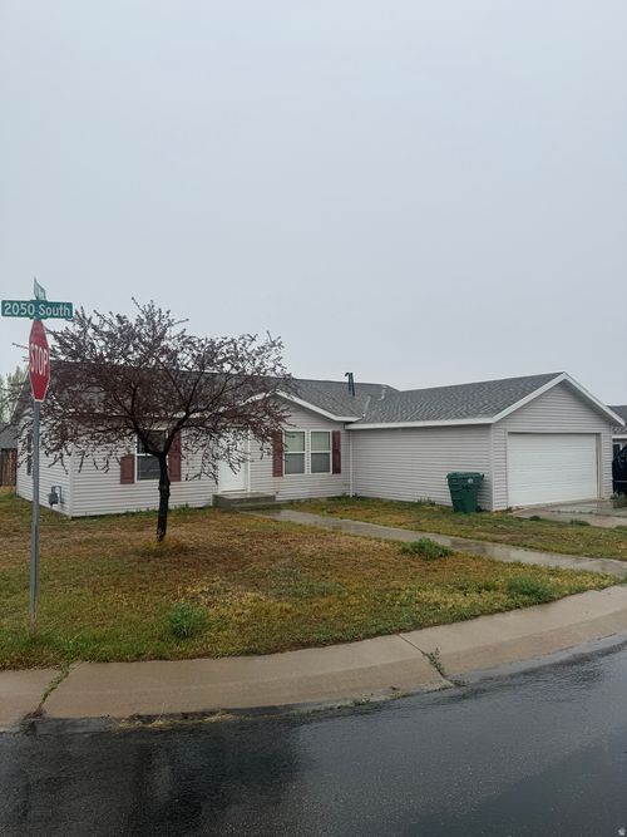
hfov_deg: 56.8
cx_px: 314
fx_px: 580
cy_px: 418
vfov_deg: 71.6
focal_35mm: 24
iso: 80
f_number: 1.78
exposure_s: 1/3279
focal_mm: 6.76
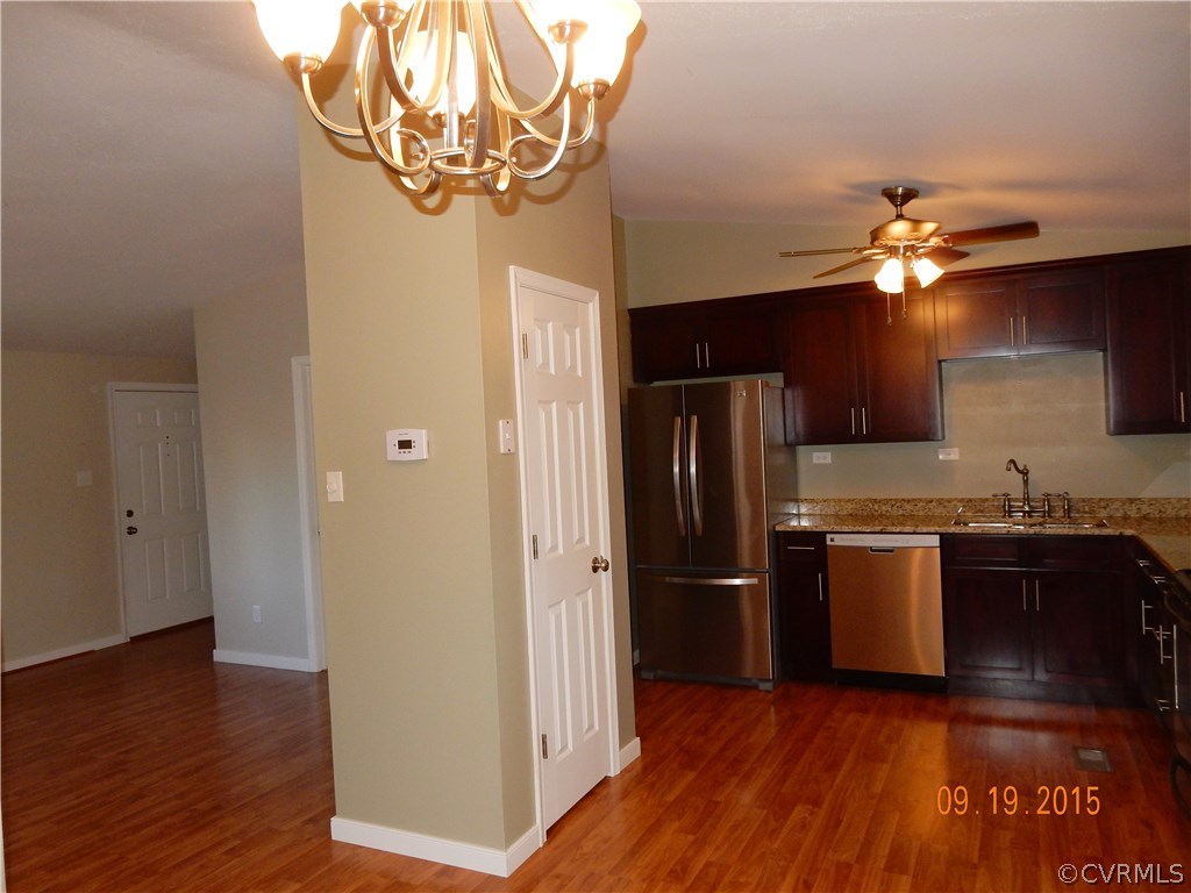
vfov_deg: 54.9
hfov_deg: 69.4
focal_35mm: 25
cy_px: 446
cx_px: 596
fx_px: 860
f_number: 3.7
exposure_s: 1/30
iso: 220
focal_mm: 4.5
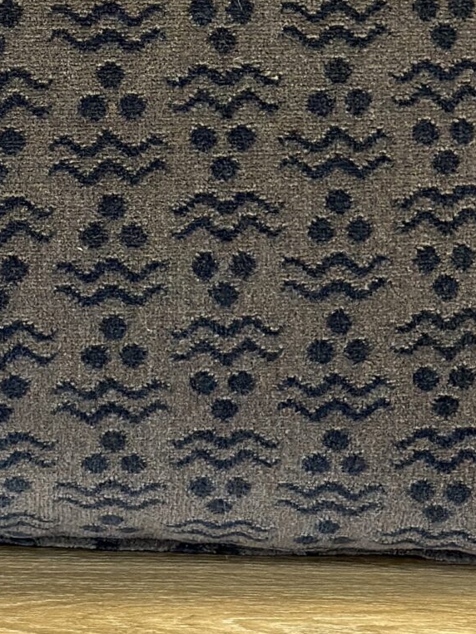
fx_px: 2953
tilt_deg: -12.8
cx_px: -5
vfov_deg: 12.1
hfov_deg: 9.2
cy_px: -22
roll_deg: -0.9
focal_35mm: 161
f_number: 1.78
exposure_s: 1/120
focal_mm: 6.86
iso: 200
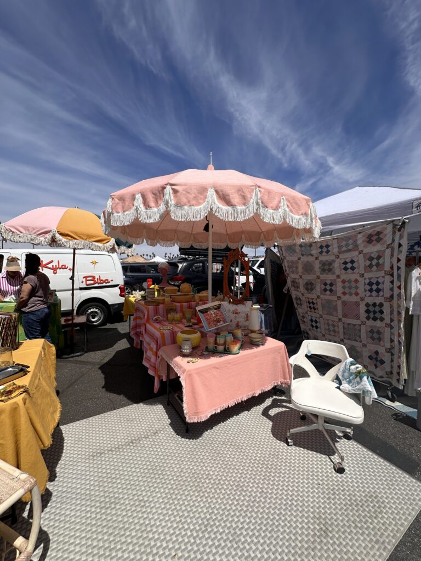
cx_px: 210
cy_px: 280
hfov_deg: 85.7
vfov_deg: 102.1
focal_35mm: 14
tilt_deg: -4.4
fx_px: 227
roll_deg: +1.2
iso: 50
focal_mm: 2.22
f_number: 2.2
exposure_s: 1/3610
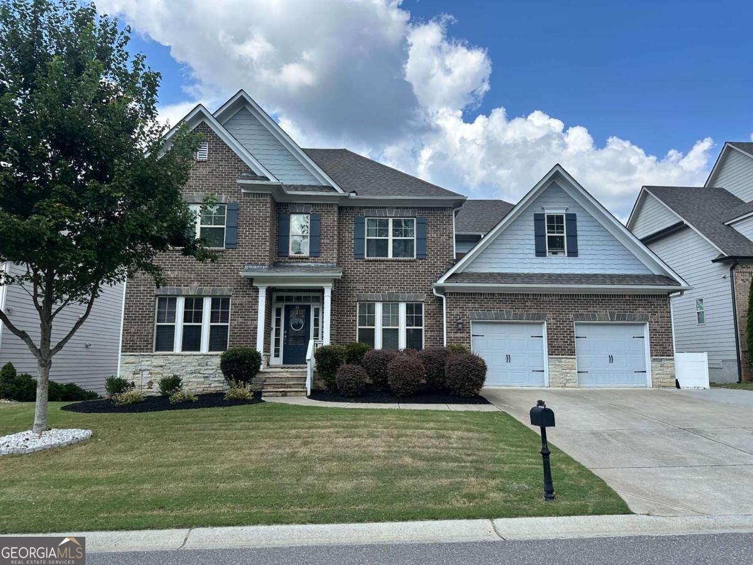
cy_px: 282
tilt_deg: +8.6
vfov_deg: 56.8
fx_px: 522
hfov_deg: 71.6
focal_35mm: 24
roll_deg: -0.2
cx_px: 376
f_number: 1.78
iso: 80
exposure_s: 1/2967
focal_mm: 6.86
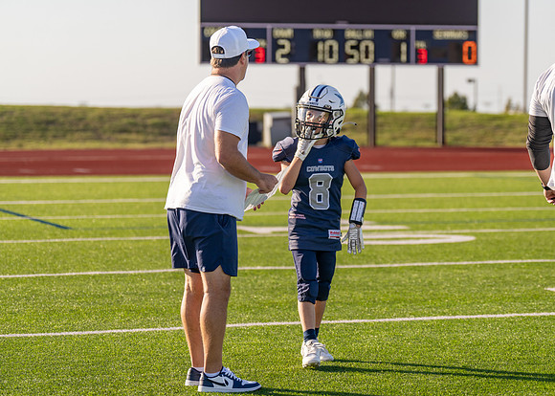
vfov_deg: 10.5
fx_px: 2158
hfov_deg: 14.7
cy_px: 198
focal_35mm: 137
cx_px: 299
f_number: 4
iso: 160
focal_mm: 129
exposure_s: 1/1250
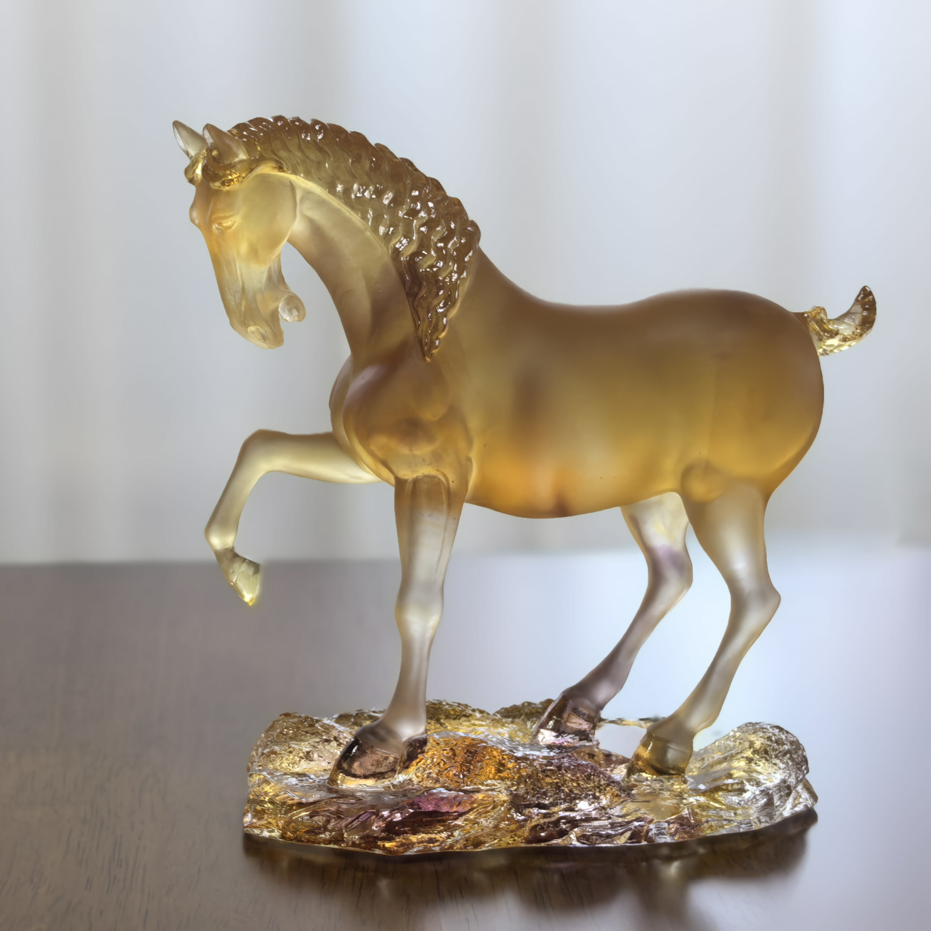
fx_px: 2921
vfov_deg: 18.1
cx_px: 311
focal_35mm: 96
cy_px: 463
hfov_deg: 18.1
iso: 200
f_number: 2
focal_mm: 5.75
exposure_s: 1/50
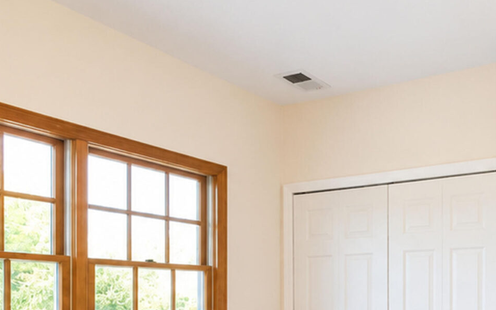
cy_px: 296
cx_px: 412
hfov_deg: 45.2
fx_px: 554
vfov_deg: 29.6
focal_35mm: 41
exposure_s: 1/60
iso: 1000
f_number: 6.4
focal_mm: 10
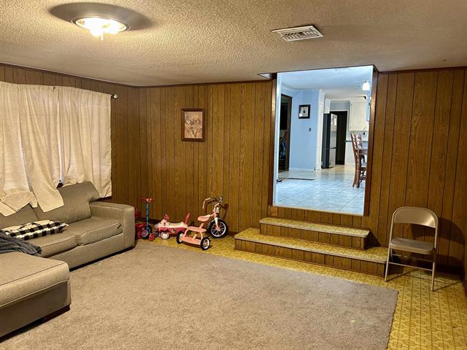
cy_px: 175
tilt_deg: -7.8
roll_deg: -0.2
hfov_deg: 67.3
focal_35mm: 26
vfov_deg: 53.1
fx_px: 351
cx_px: 234
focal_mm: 5.7
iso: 320
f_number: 1.5
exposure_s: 1/60
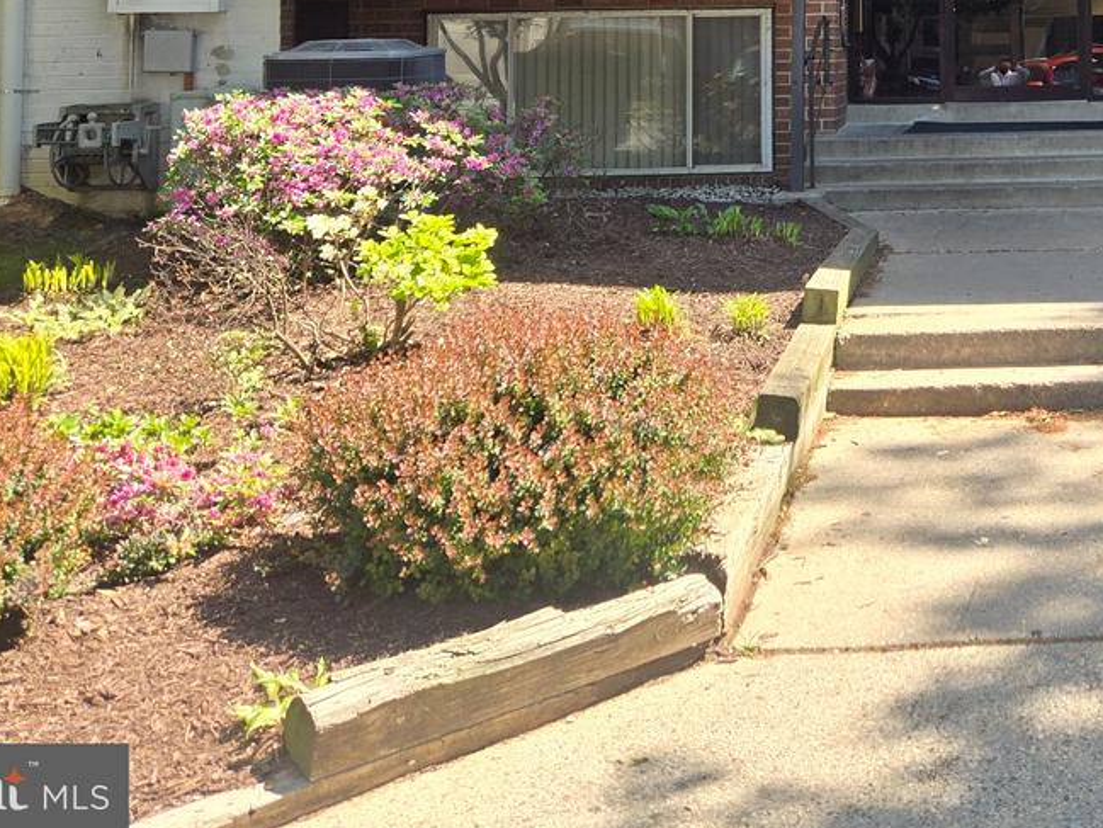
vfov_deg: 26.4
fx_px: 1625
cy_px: -77
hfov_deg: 34.7
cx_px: 1054
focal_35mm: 51
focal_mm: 5.4
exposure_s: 1/562
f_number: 1.8
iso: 25
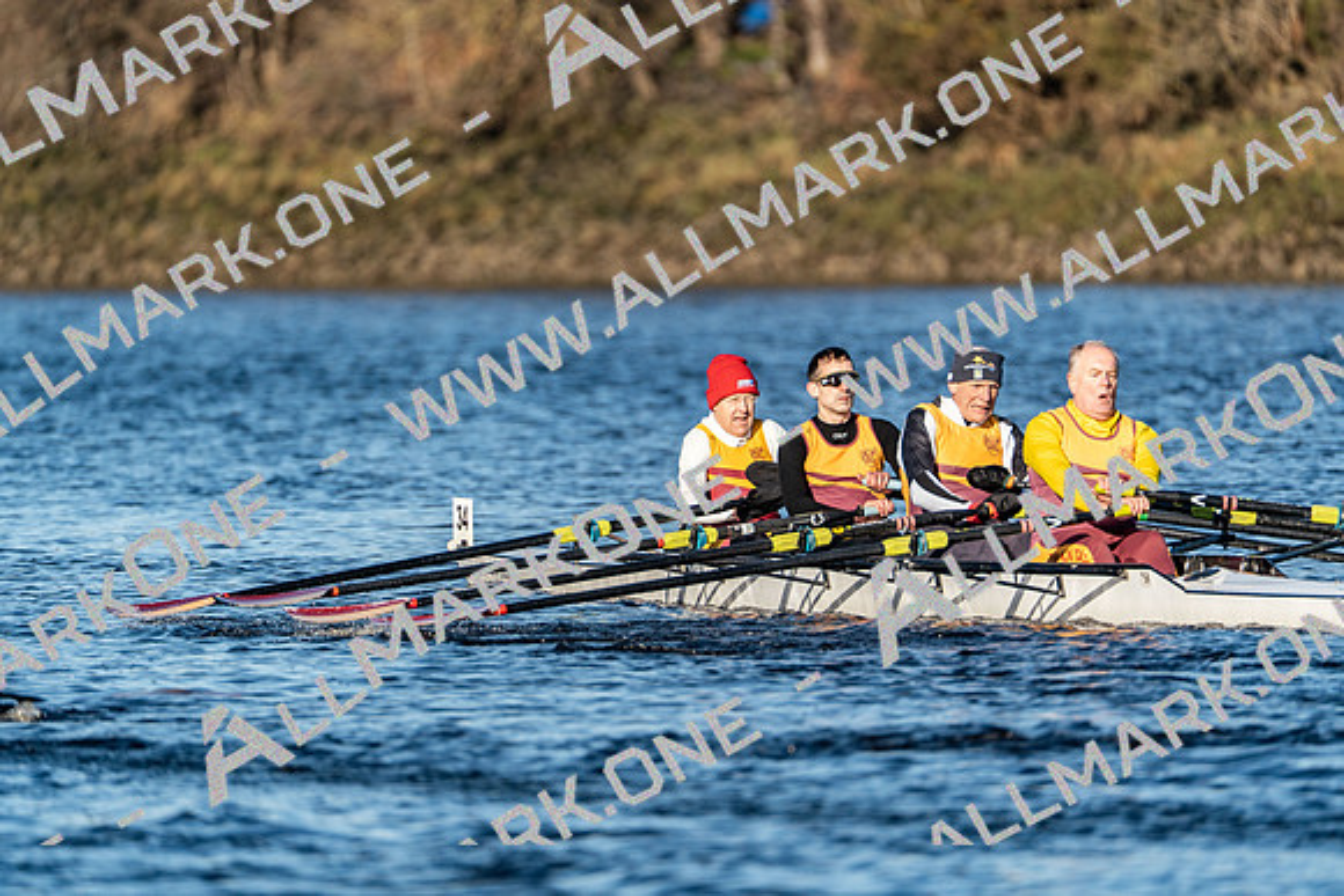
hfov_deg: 3.4
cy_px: 448
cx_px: 672
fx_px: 22404
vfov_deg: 2.3
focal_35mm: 600
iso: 400
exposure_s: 1/2000
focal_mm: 600
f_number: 6.3
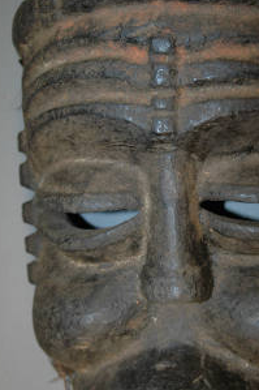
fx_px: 745
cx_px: 193
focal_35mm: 69
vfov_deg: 29.2
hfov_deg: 19.6
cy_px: 211
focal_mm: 28
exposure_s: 1/60
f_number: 3.5
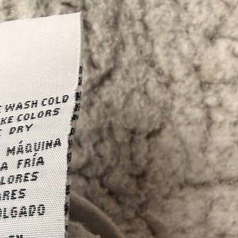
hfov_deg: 24.0
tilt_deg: -49.0
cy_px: 231
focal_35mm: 70
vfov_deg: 23.7
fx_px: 545
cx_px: 29
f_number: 2.2
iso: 125
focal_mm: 2.22
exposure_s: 1/120
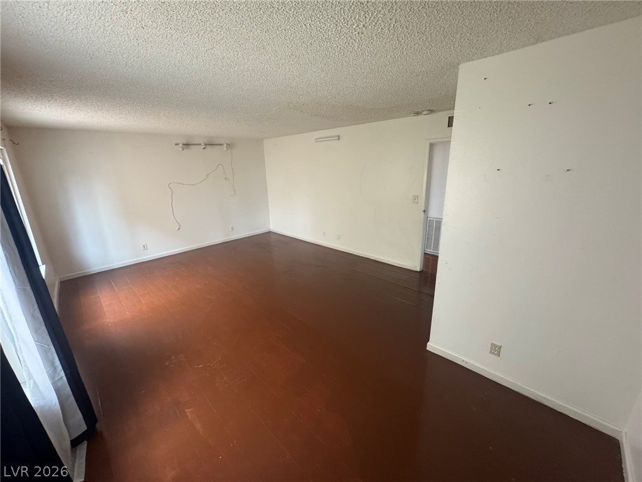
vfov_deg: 85.7
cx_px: 321
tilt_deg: -17.0
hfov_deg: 102.1
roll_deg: +1.5
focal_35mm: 14
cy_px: 241
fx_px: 260
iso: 320
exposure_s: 1/71
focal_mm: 2.22
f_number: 2.2
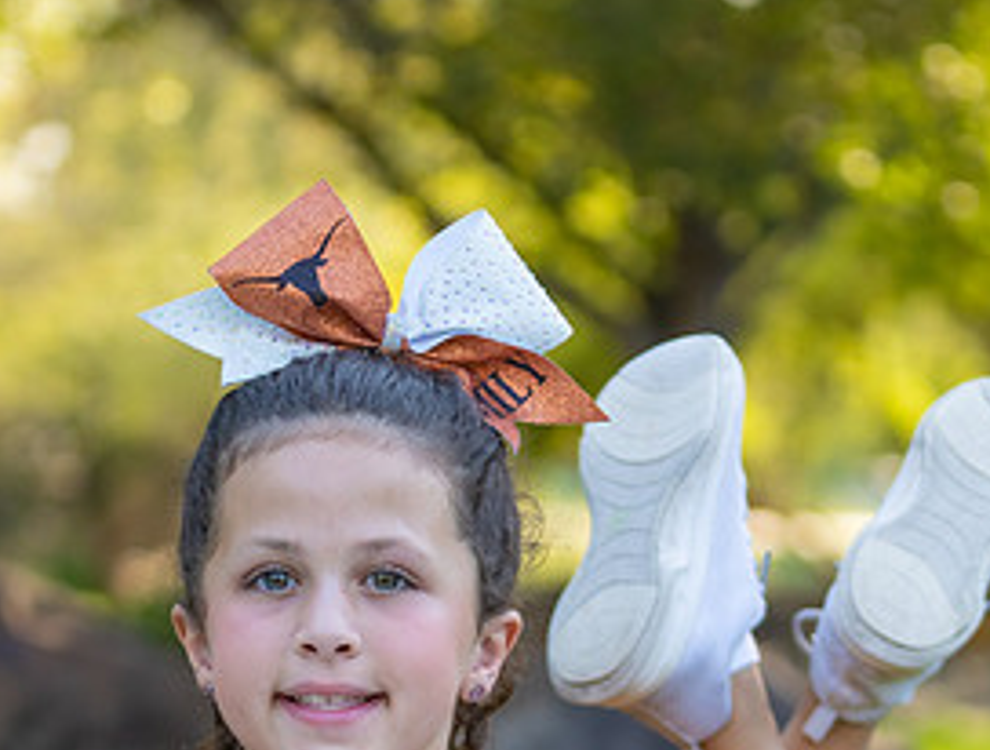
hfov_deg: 9.3
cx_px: 342
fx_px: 6085
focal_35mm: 212
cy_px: 679
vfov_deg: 7.0
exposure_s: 1/320
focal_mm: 70
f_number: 2.8
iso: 200
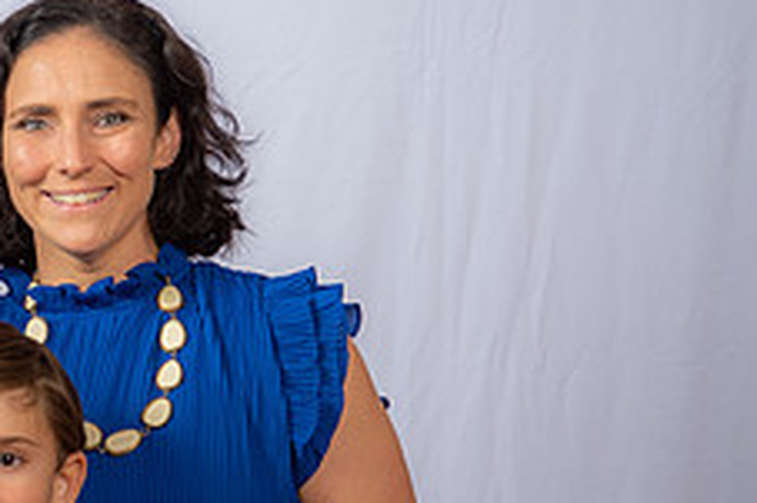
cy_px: 320
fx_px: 3488
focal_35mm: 166
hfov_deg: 12.2
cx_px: -87
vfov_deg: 8.3
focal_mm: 65
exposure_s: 1/160
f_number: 6.3
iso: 250
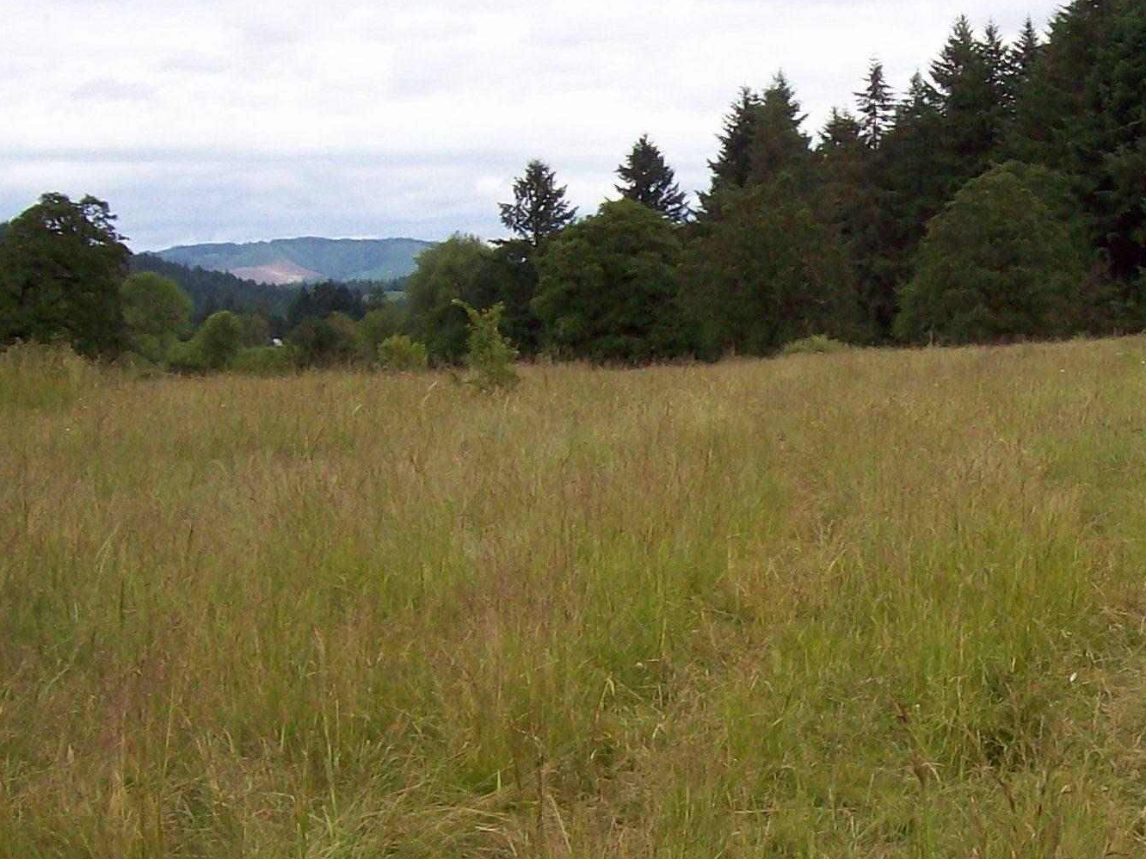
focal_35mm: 77
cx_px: 934
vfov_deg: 19.1
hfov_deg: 24.9
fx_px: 2548
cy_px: 399
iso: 80
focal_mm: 6
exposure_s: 1/353
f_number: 4.8
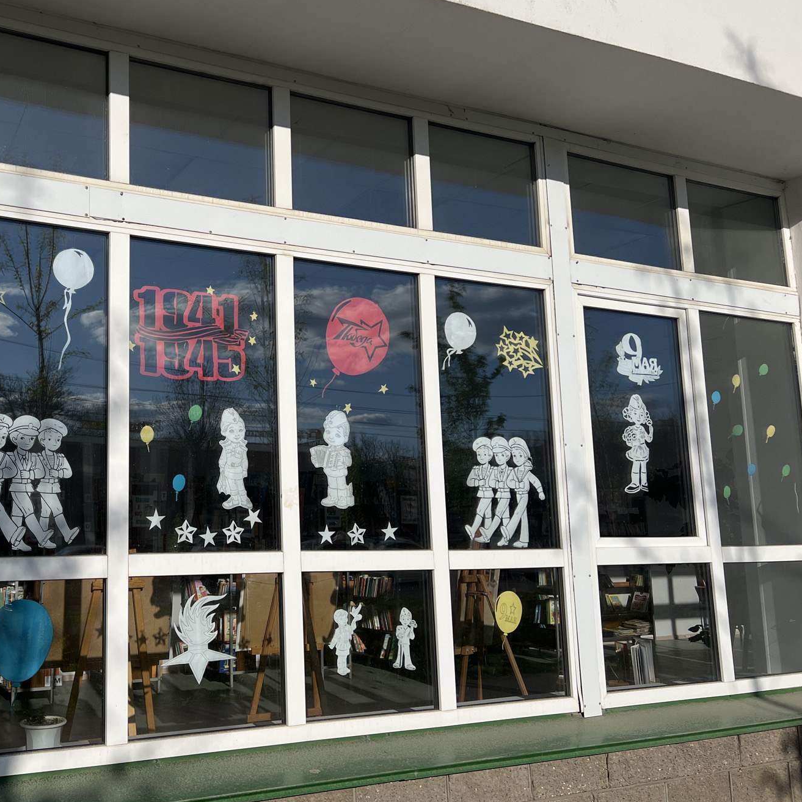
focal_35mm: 35
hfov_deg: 45.5
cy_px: 393
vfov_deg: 47.2
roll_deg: +0.3
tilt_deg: +9.9
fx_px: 917
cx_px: 194
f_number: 1.5
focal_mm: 5.7
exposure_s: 1/9434
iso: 50
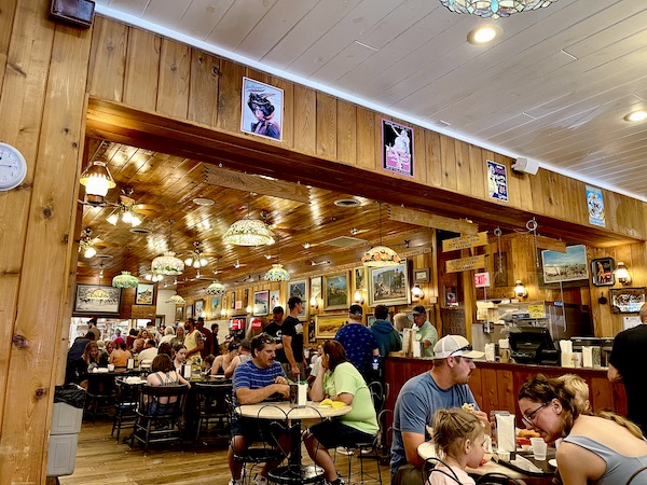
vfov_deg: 53.1
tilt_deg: +10.5
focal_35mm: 26
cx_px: 324
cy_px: 242
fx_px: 486
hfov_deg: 67.3
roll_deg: -0.7
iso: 250
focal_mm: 5.1
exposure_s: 1/60
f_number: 1.6
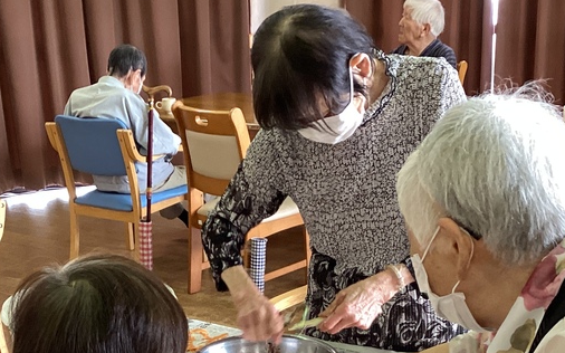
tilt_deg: -23.7
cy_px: 380
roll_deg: +1.6
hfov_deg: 31.5
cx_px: 251
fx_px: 1001
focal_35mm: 65
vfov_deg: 19.2
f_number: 2.4
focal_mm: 3.3
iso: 200
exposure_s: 1/60
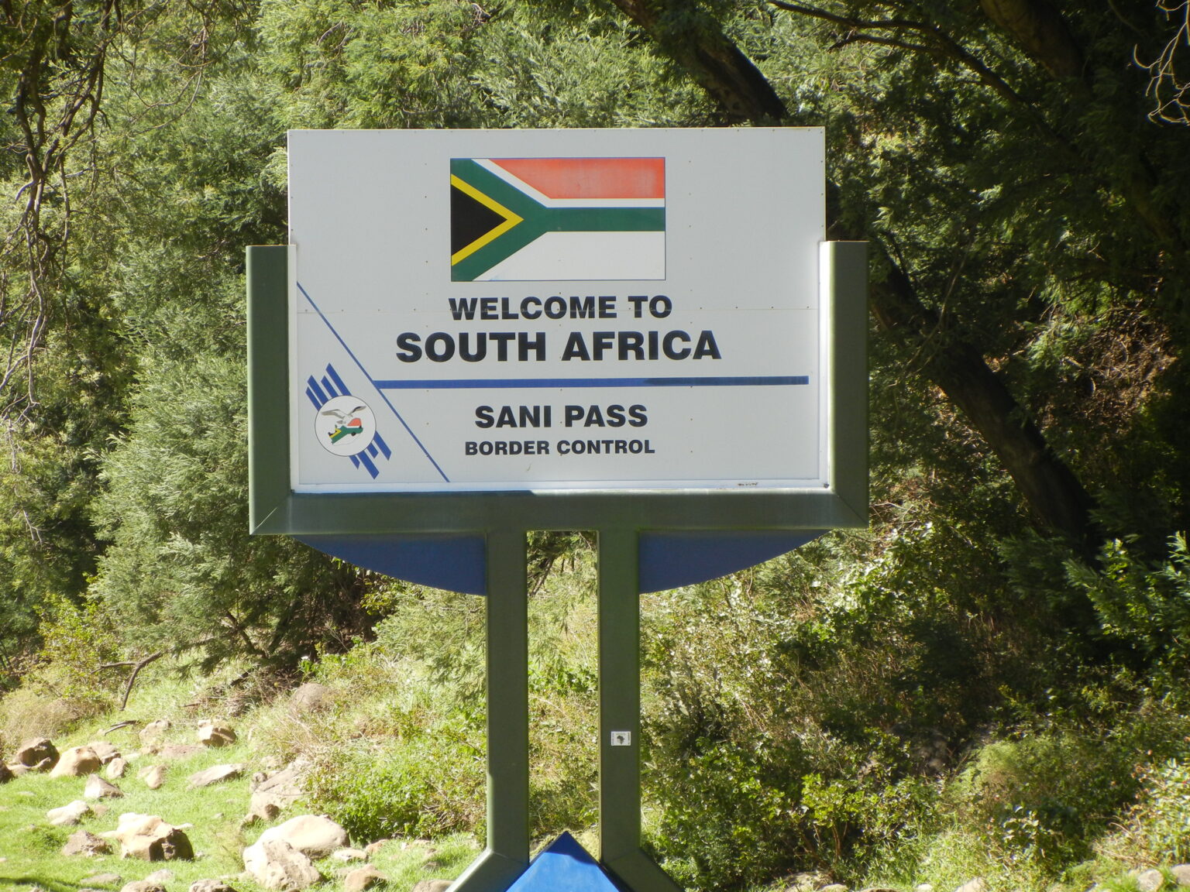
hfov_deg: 11.4
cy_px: 446
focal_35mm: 174
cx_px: 595
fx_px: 5982
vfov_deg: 8.5
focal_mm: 31.4
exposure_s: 1/245
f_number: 4.6
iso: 160
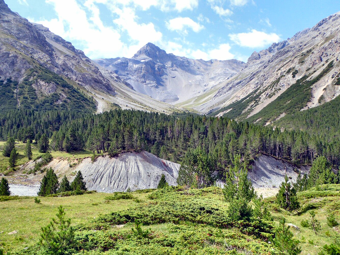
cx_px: 170
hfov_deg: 56.8
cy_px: 128
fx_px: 314
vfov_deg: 44.2
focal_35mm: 32
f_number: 3.2
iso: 100
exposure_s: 1/500
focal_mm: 5.87
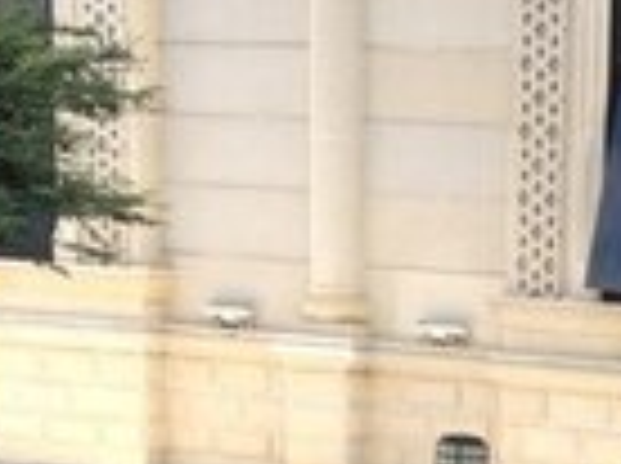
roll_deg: -1.8
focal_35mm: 168
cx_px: 842
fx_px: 3009
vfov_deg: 8.1
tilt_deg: -18.1
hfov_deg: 11.4
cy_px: 1110
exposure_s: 1/216
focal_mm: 4.28
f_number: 2.4
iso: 50
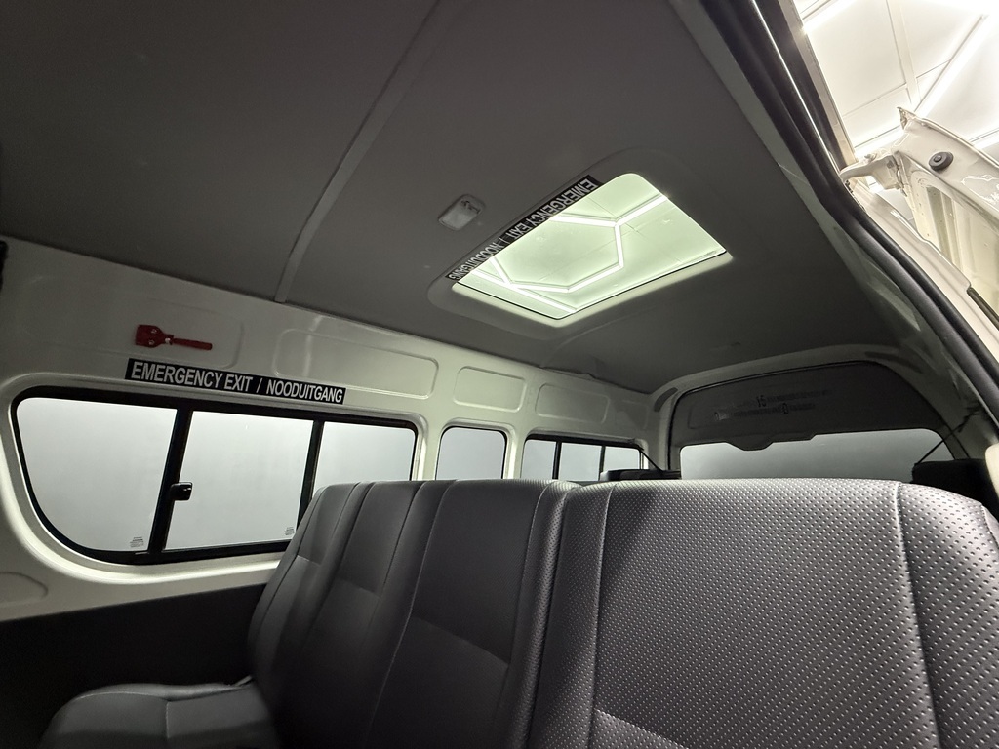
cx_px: 500
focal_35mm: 14
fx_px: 404
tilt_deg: +16.1
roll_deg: -0.3
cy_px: 374
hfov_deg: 102.1
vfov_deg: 85.7
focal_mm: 2.22
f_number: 2.2
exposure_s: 1/50
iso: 640
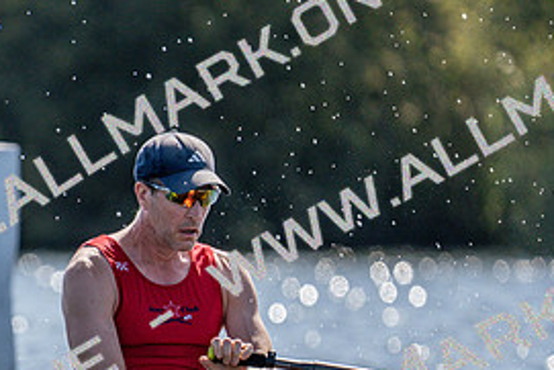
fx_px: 15119
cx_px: 57
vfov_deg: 1.4
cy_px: 330
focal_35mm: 982
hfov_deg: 2.1
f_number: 6.3
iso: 320
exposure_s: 1/2000
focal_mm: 459
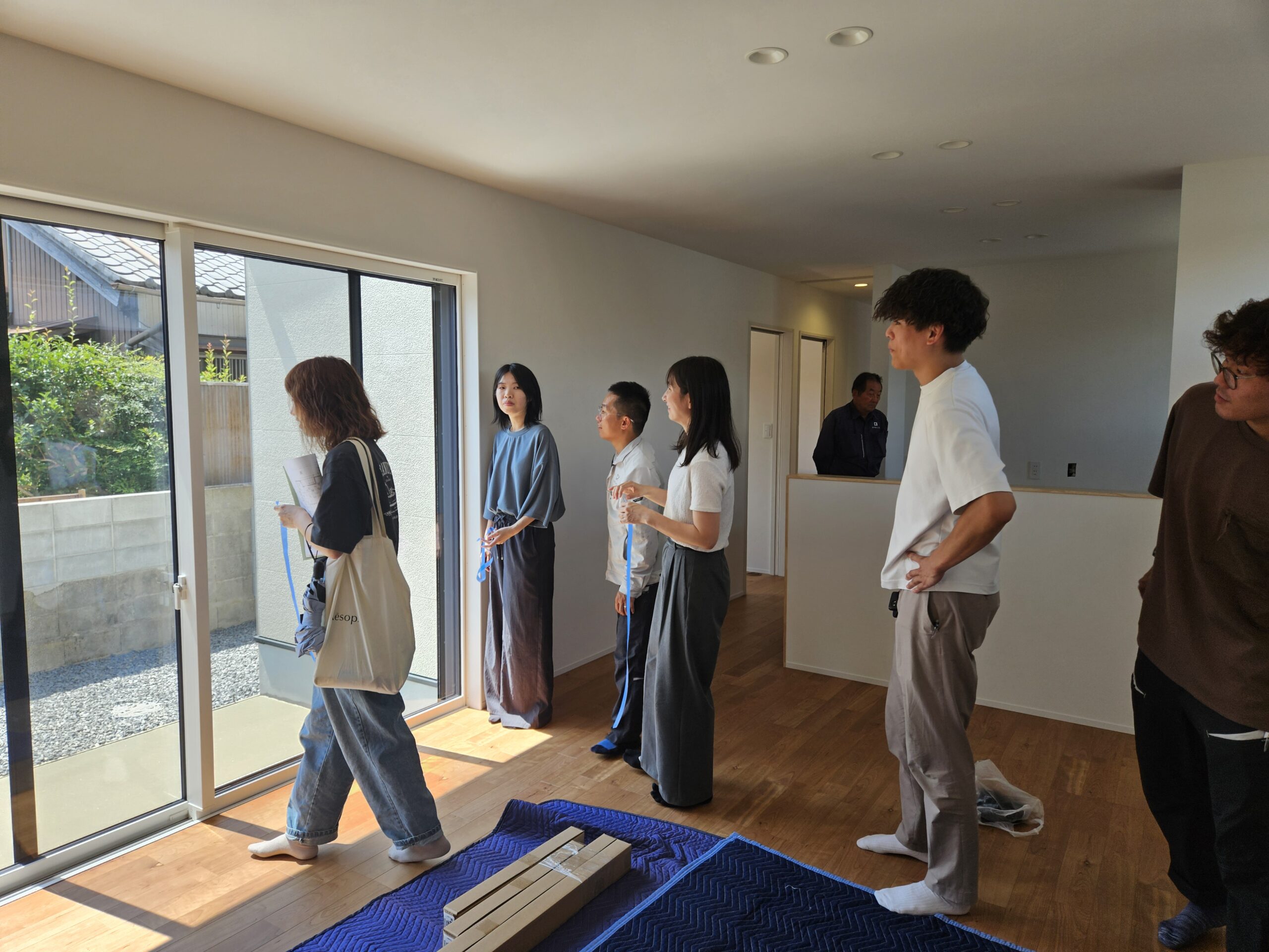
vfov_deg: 58.9
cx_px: 634
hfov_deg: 73.9
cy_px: 476
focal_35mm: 23
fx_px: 843
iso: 25
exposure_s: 1/180
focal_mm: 5.4
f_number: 1.8
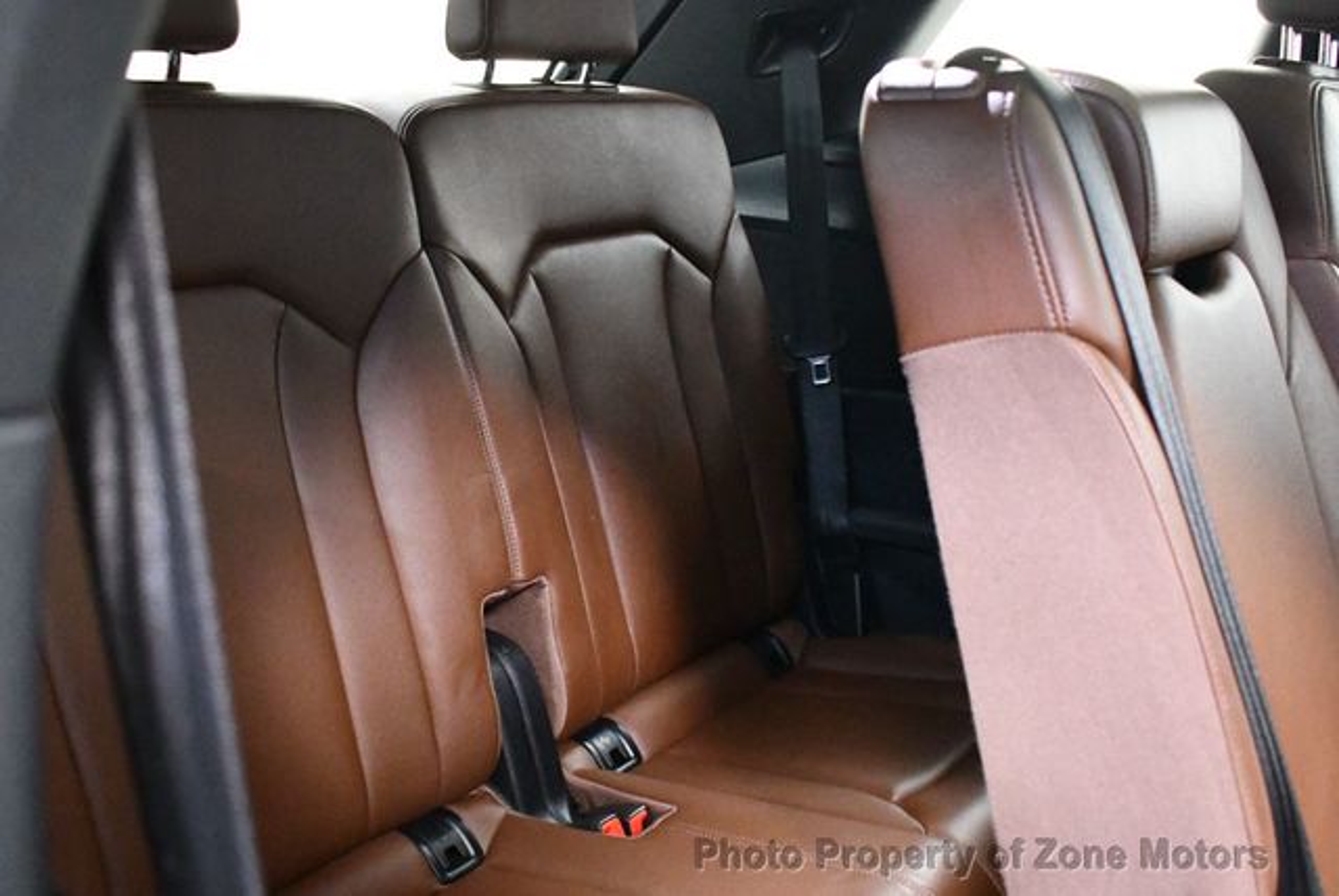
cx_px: 670
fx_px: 1340
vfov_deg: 36.9
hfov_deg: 53.1
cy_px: 448
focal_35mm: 36
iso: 10000
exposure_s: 1/60
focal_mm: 18
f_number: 3.5
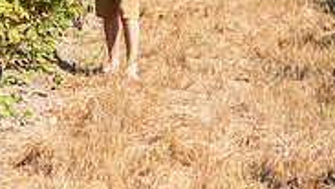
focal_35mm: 232
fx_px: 2061
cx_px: 264
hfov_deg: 9.3
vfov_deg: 5.2
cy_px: 3
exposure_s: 1/3200
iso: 500
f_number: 4
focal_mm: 70
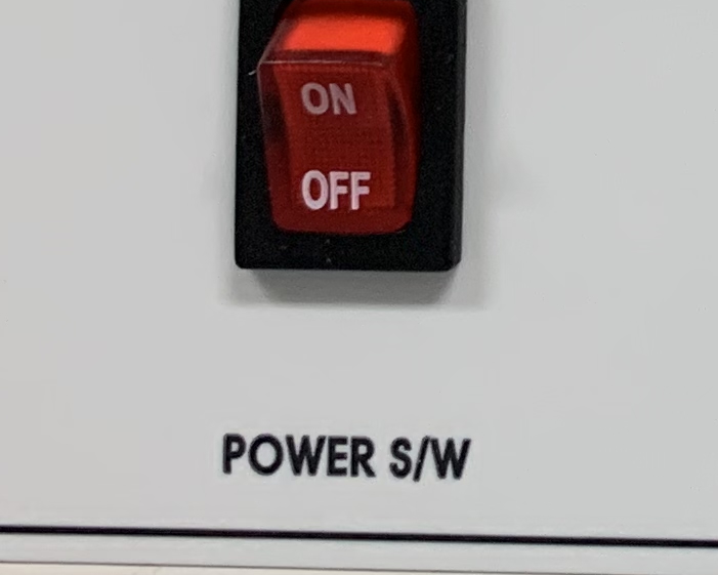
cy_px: -688
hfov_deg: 11.8
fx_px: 3103
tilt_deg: +2.1
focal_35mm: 146
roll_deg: -0.2
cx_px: 1418
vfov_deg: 9.6
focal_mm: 4.25
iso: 100
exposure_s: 1/60
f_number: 1.8
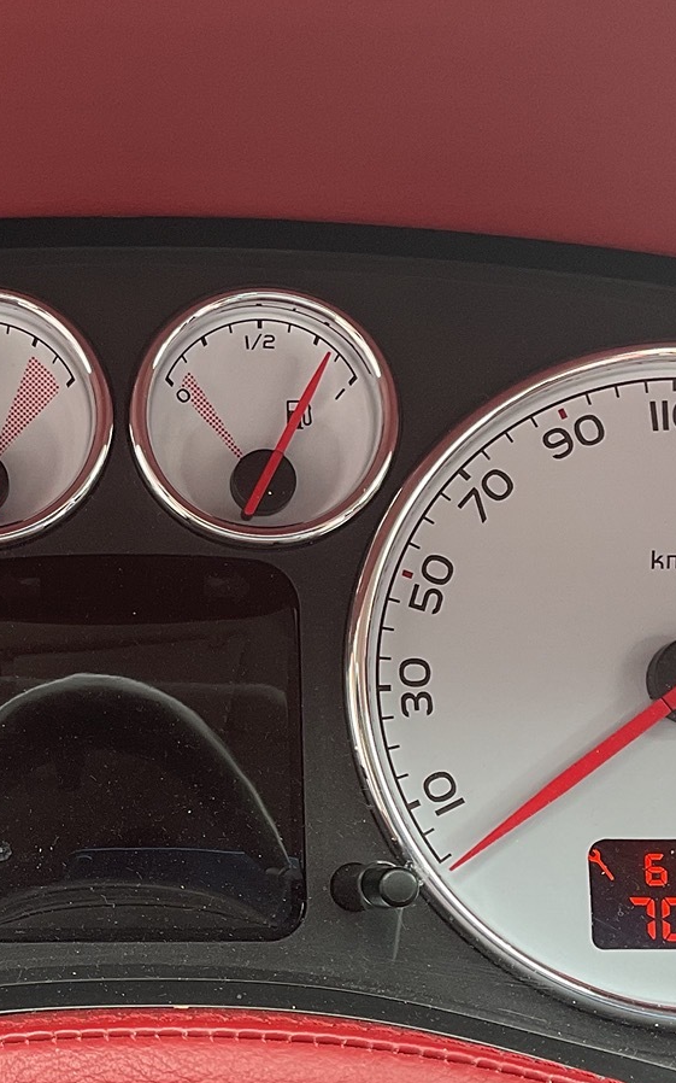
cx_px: 65
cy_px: 658
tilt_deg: -20.9
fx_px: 2035
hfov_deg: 18.5
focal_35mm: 69
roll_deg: -0.7
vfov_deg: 29.7
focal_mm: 3
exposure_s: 1/50
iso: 40
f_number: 1.8
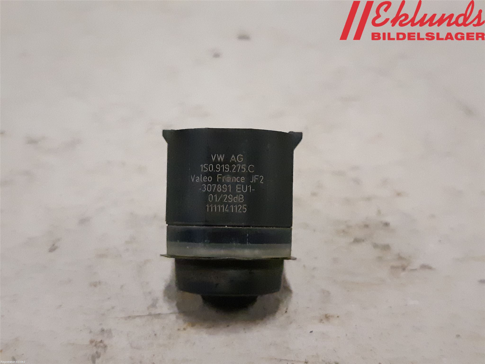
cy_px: 182
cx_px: 242
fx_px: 364
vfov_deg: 53.1
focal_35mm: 26
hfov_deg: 67.3
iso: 800
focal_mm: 3.93
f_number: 1.7
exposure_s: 1/240
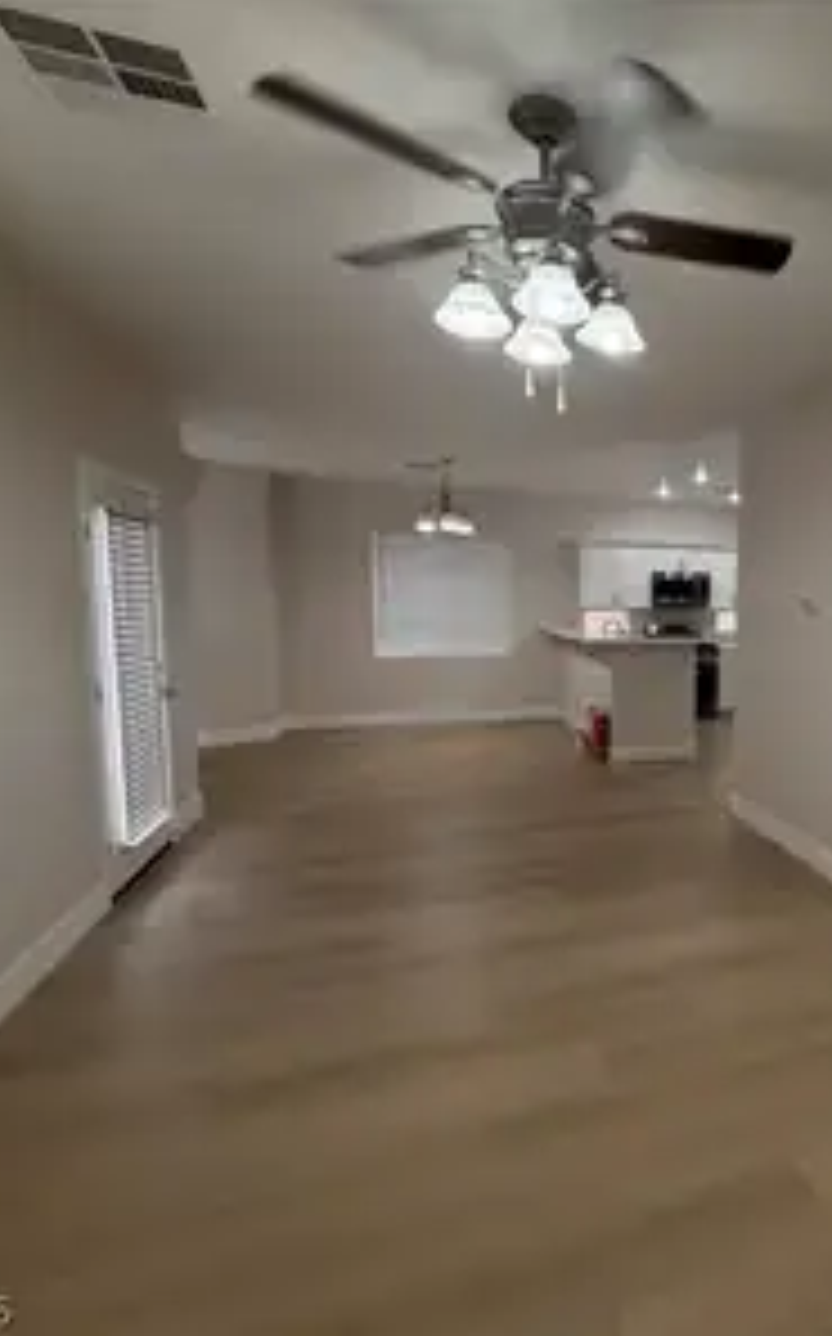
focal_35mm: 20
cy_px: 666
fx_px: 727
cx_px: 720
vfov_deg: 85.1
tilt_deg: -6.3
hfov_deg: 53.5
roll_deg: -0.9
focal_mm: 2.22
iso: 200
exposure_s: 1/120
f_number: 2.2
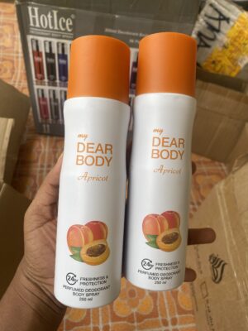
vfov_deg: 67.3
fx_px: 248
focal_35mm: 26
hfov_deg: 53.1
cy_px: 166
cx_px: 124
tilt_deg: -47.9
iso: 32
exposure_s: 1/270
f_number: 1.8
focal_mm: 4.25
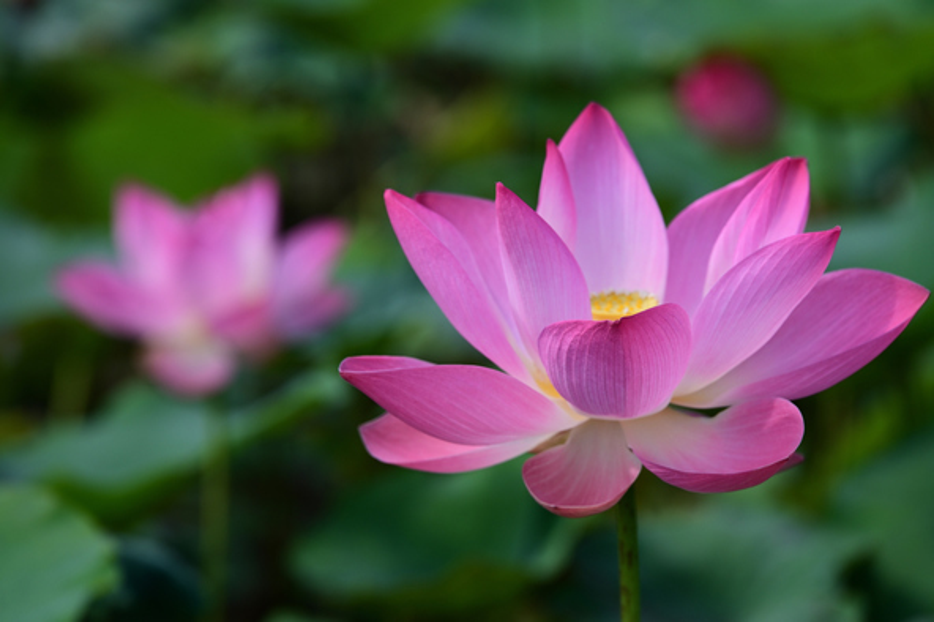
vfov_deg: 7.6
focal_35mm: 180
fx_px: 4667
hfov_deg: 11.4
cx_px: 467
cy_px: 311
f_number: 8
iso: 250
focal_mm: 180
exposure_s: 1/640
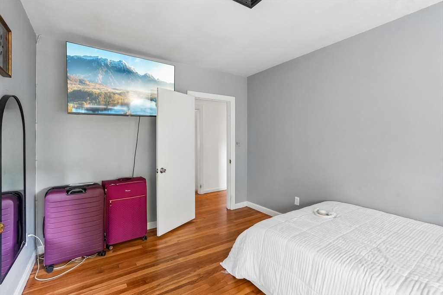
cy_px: 148
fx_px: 197
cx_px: 222
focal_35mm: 16
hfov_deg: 96.7
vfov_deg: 73.8
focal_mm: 16
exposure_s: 1/30
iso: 5000
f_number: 9
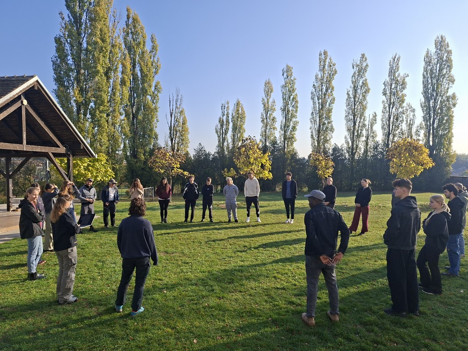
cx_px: 234
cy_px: 176
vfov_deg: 58.9
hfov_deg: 73.9
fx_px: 311
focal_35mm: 23
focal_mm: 5.54
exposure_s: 1/2375
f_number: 1.8
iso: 40
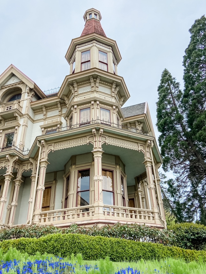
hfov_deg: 45.4
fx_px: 246
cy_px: 138
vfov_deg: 58.4
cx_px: 102
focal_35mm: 31
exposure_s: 1/2100
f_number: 1.8
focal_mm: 4.25
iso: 32
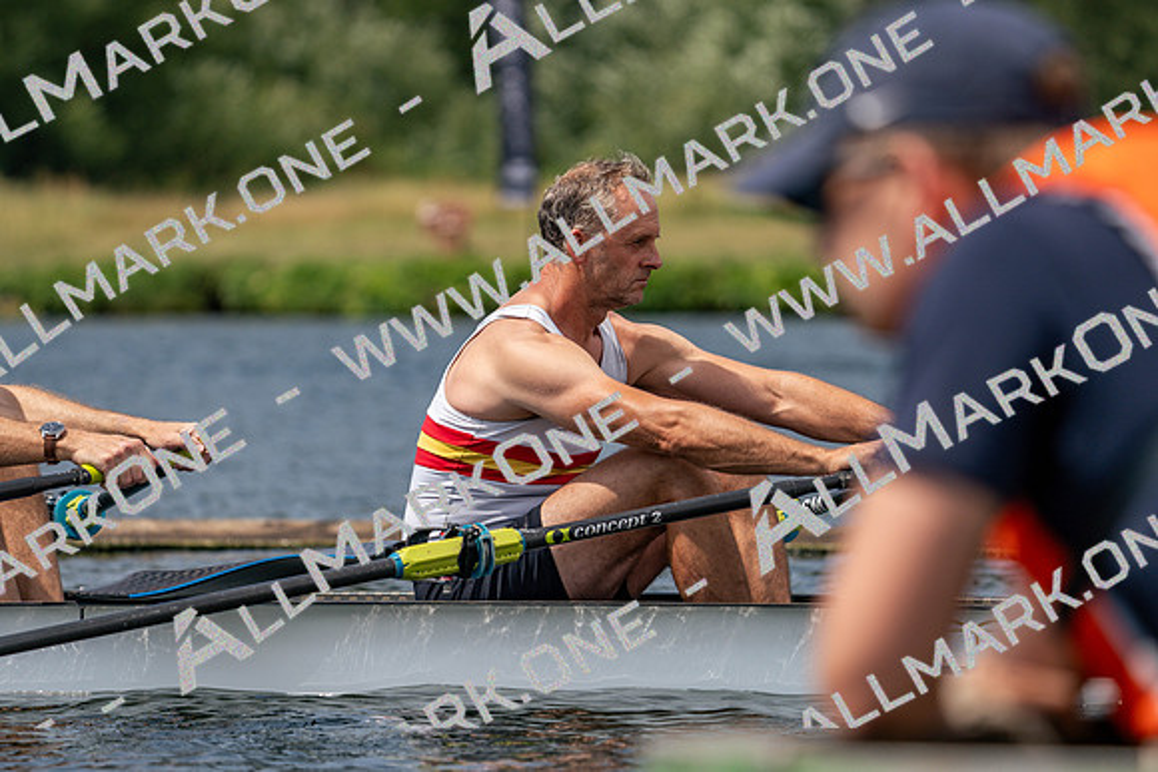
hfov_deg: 6.4
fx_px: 10327
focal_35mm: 321
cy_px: 386
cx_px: 579
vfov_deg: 4.3
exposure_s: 1/1600
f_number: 6.3
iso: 200
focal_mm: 321
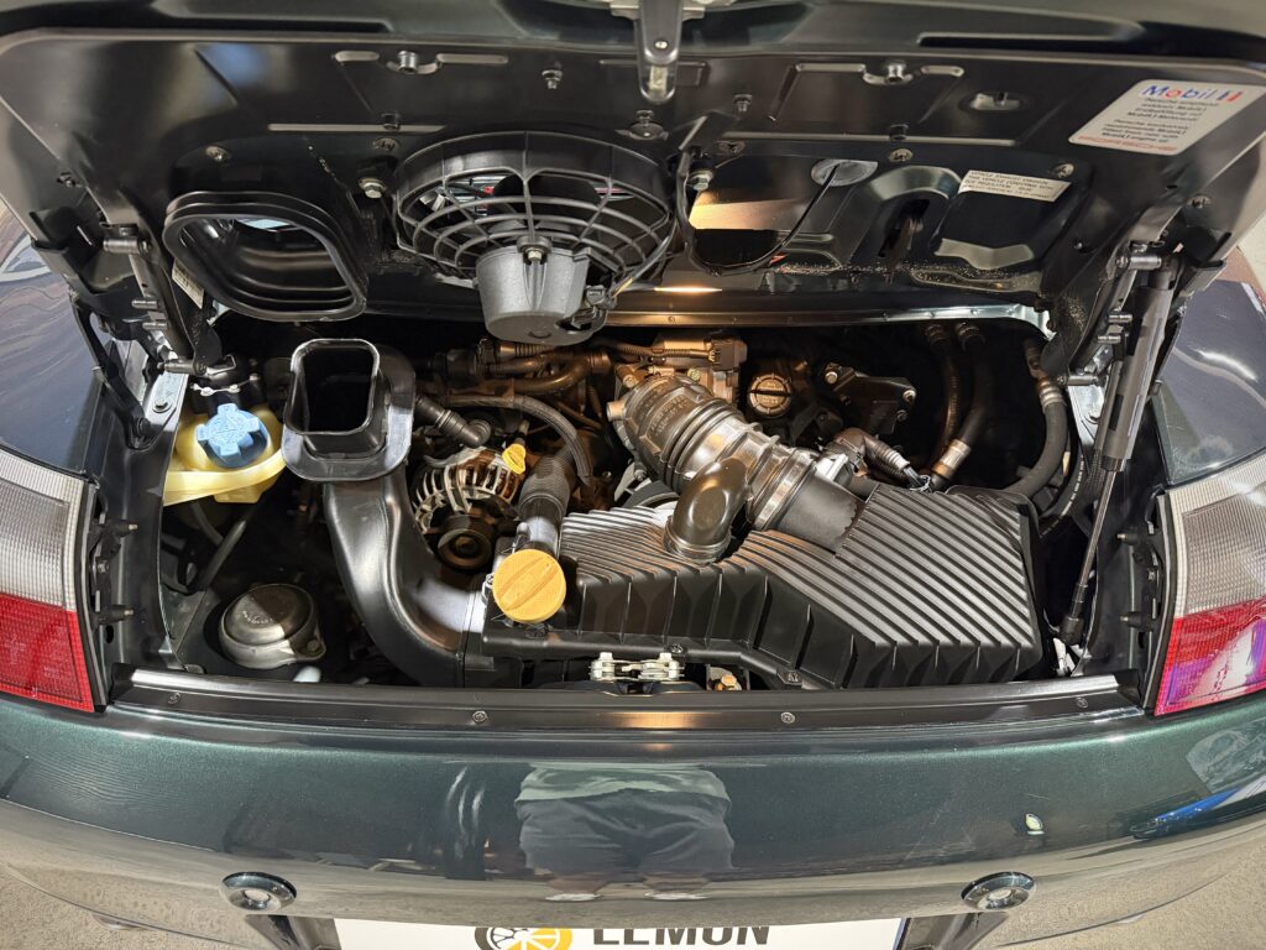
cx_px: 633
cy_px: 475
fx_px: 878
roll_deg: -2.2
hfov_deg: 71.6
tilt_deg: -39.0
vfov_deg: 56.8
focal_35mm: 24
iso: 1000
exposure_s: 1/33
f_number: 1.78
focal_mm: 6.76
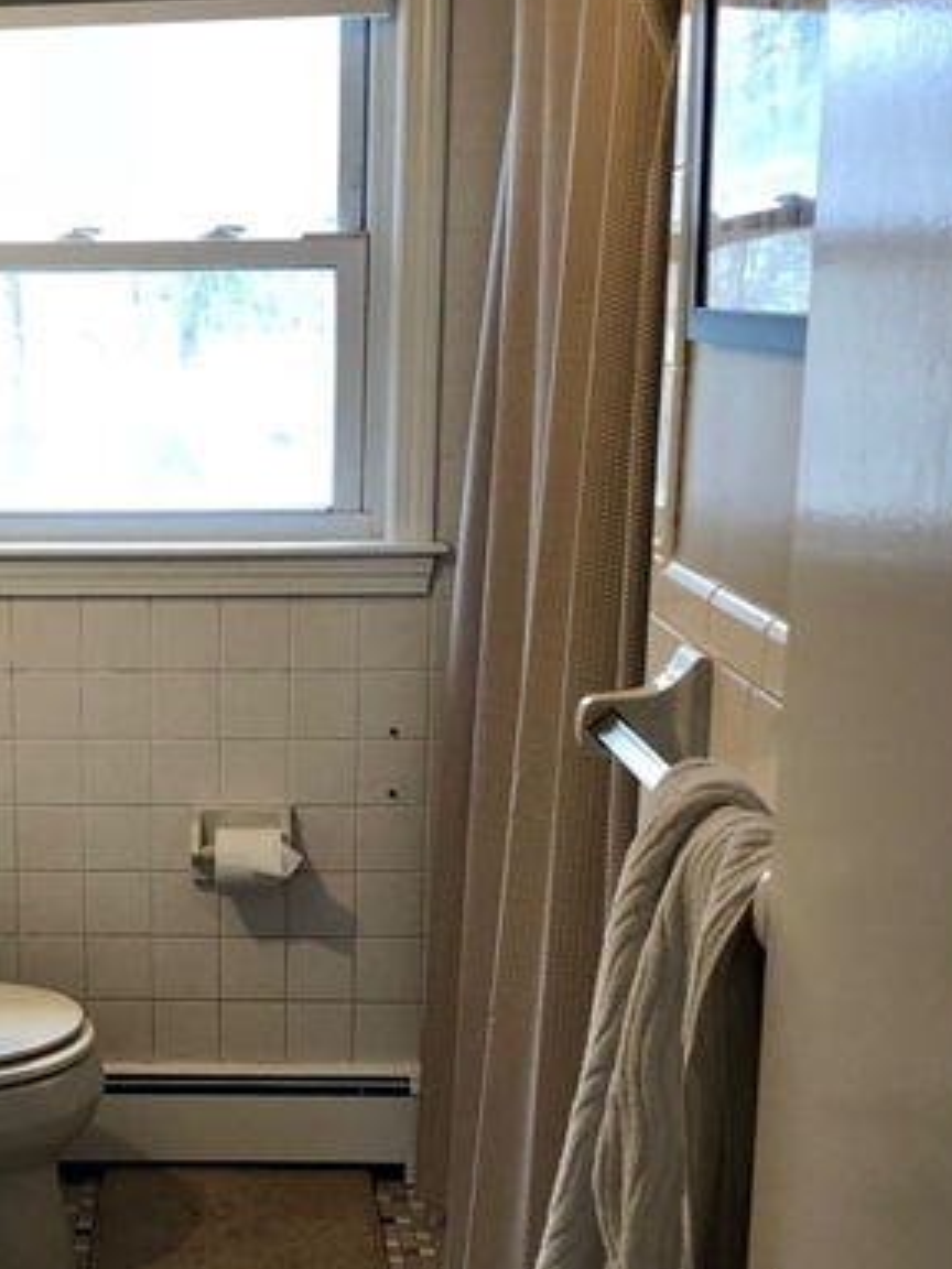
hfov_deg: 25.5
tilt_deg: -13.6
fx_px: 2053
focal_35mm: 56
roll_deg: +0.9
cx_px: 152
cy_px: 793
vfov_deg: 34.2
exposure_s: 1/20
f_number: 1.8
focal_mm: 3.99
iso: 40
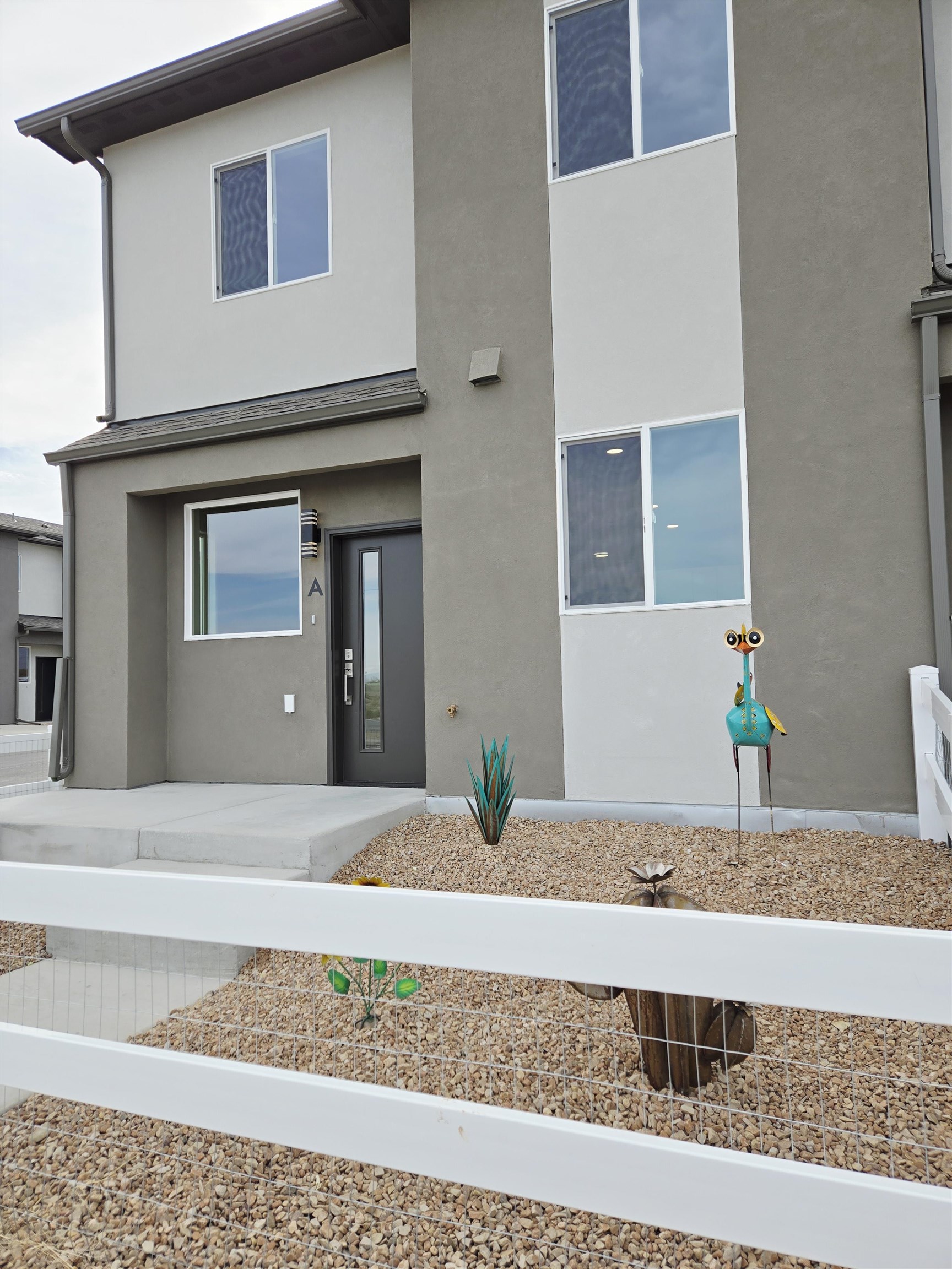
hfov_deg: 58.9
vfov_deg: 73.9
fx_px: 843
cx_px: 476
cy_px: 634
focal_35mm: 23
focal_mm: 5.4
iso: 25
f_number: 1.8
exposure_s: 1/1704
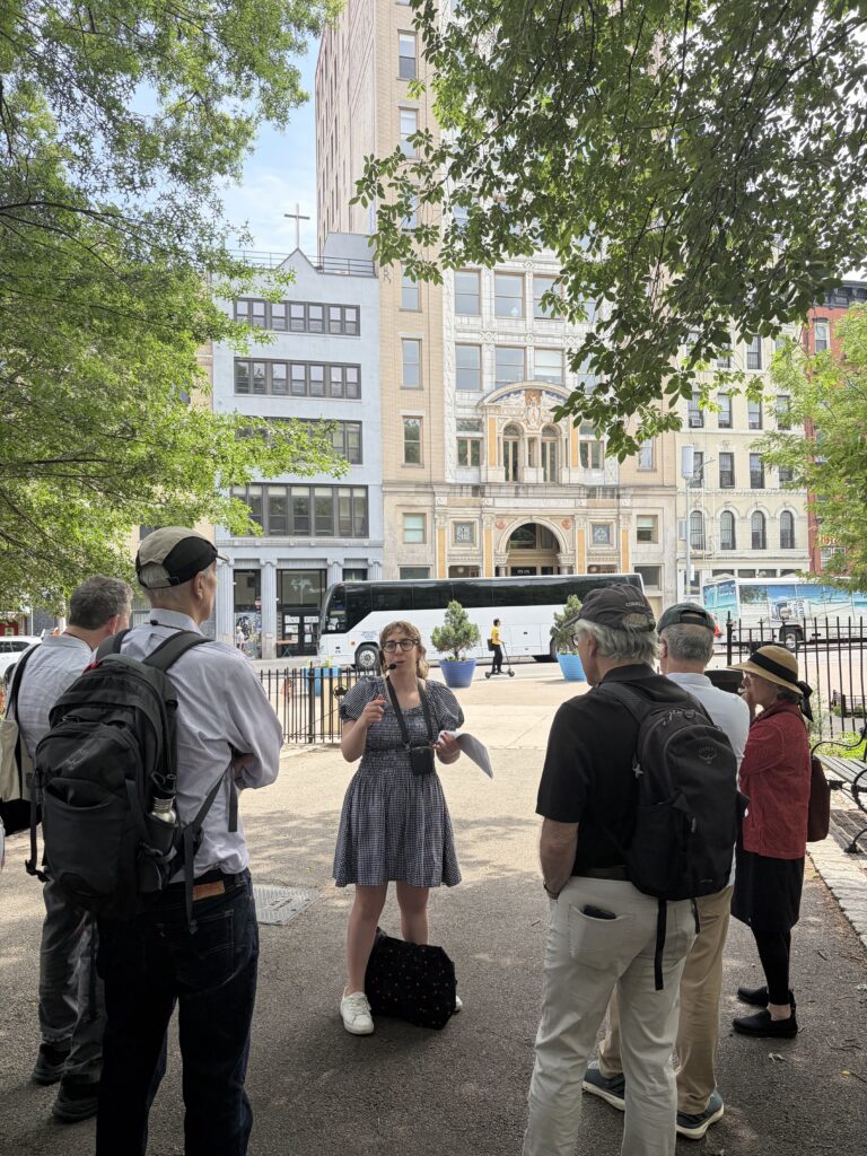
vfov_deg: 67.3
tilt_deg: +1.1
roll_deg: +1.2
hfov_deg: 53.1
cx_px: 434
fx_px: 868
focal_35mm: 26
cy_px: 578
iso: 50
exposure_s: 1/1155
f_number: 1.6
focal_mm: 5.96
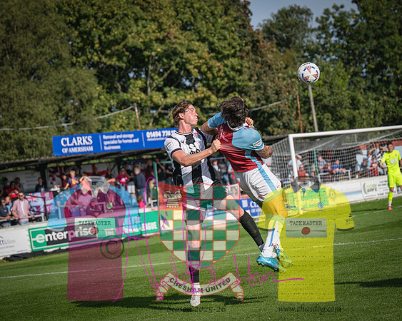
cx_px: 201
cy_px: 160
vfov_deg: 14.0
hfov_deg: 17.4
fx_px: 1313
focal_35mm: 110
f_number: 4
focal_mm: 98
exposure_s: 1/3200
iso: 200
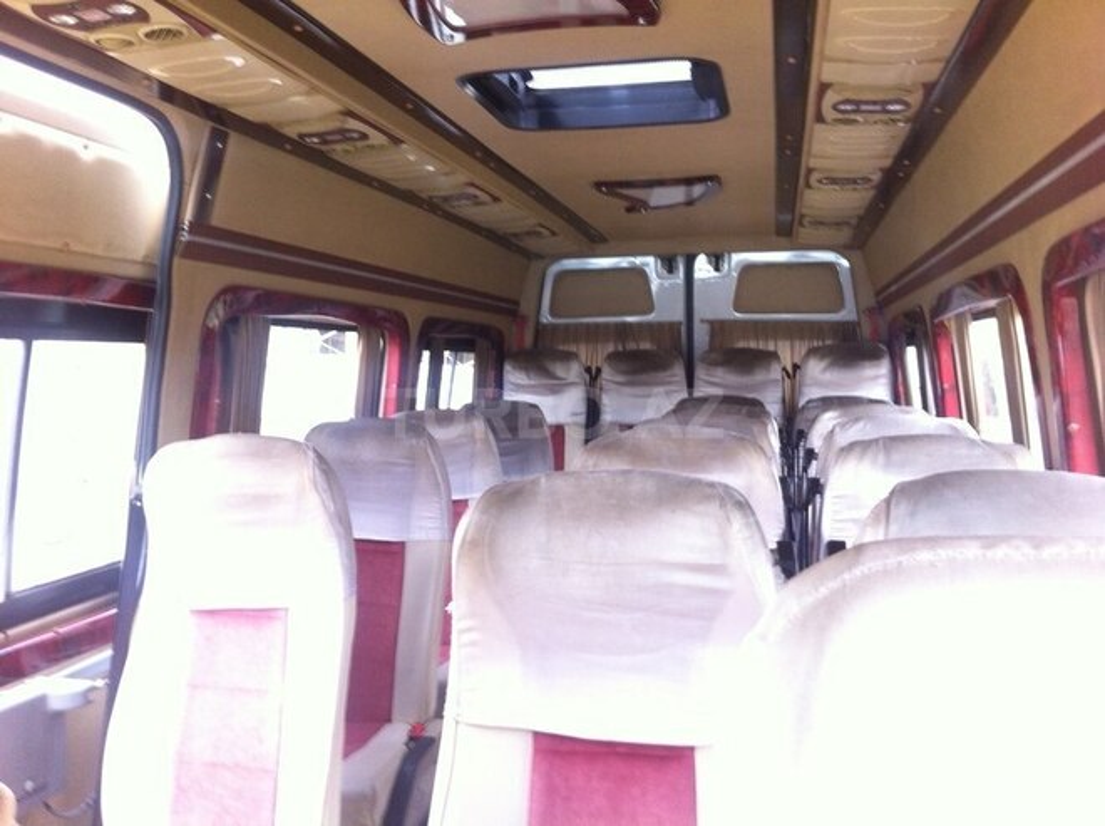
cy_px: 413
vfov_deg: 40.6
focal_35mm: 35
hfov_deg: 52.7
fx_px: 1116
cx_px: 552
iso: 125
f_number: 2.8
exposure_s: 1/17
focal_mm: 3.85
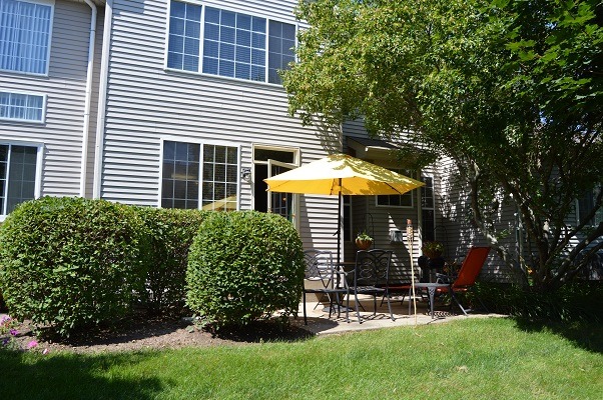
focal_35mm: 27
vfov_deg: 47.8
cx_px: 302
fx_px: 452
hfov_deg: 67.4
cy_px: 200
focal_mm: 18
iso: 100
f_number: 7.1
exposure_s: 1/200
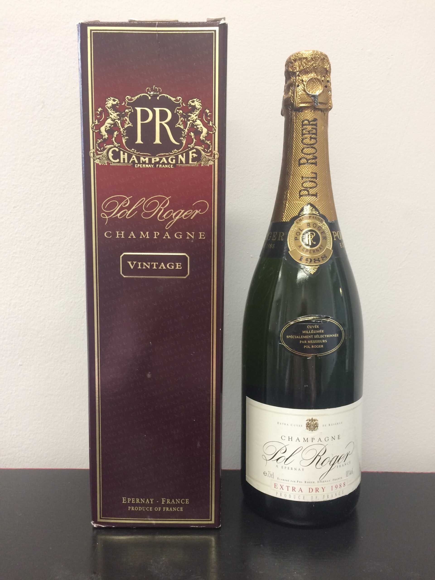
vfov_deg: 61.7
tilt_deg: -5.6
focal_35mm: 29
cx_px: 218
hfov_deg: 48.2
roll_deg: +2.6
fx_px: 486
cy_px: 290
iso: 125
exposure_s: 1/33
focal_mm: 4.15
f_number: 2.2
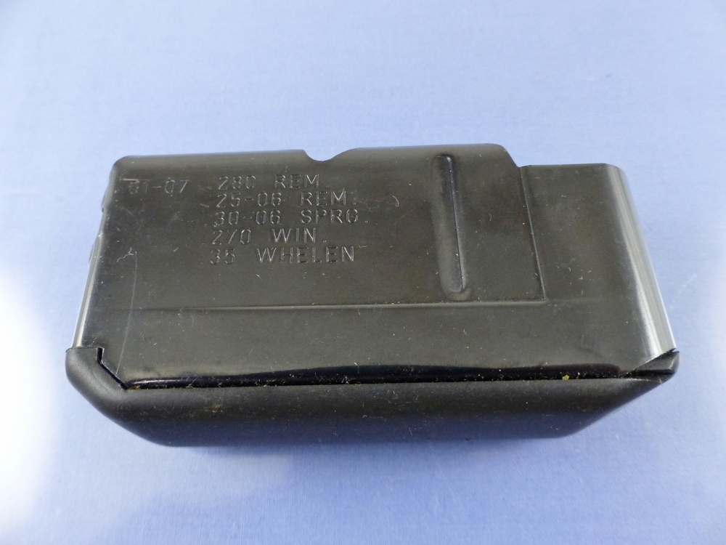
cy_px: 272
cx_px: 363
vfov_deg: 54.9
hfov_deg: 69.4
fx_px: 524
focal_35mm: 25
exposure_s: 1/60
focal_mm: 4.5
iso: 320
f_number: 2.8
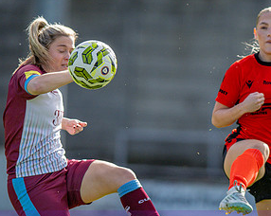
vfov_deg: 1.5
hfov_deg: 1.9
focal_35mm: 999
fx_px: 8002
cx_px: 117
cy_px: 200
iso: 200
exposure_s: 1/3200
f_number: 2.8
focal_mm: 300
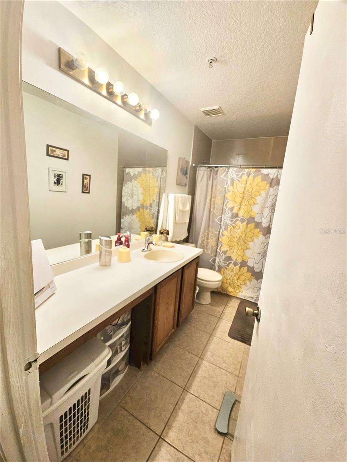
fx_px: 174
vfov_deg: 106.2
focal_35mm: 13
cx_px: 174
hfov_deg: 89.9
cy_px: 231
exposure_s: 1/60
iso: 100
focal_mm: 2.2
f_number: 2.2
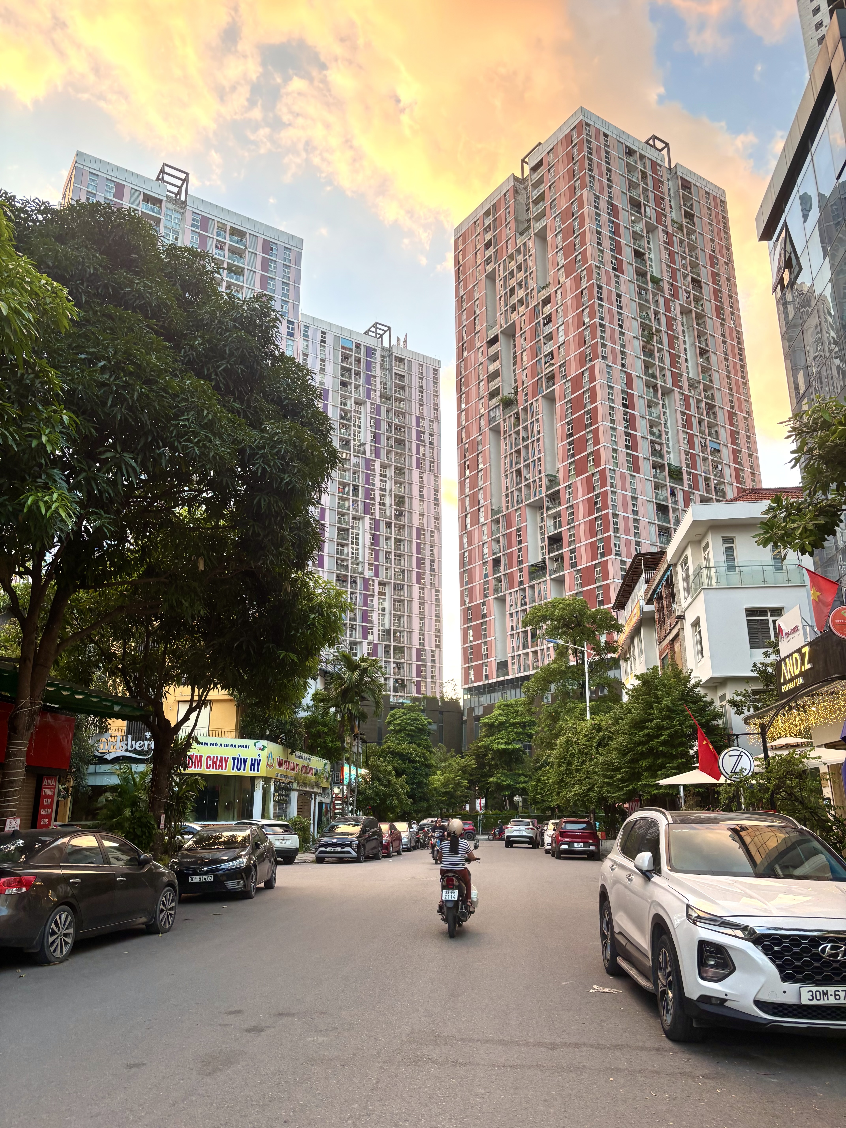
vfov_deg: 67.3
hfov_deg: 53.1
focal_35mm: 26
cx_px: 423
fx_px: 847
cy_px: 564
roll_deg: +0.3
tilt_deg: +16.7
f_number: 1.6
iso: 80
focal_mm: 5.96
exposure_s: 1/121
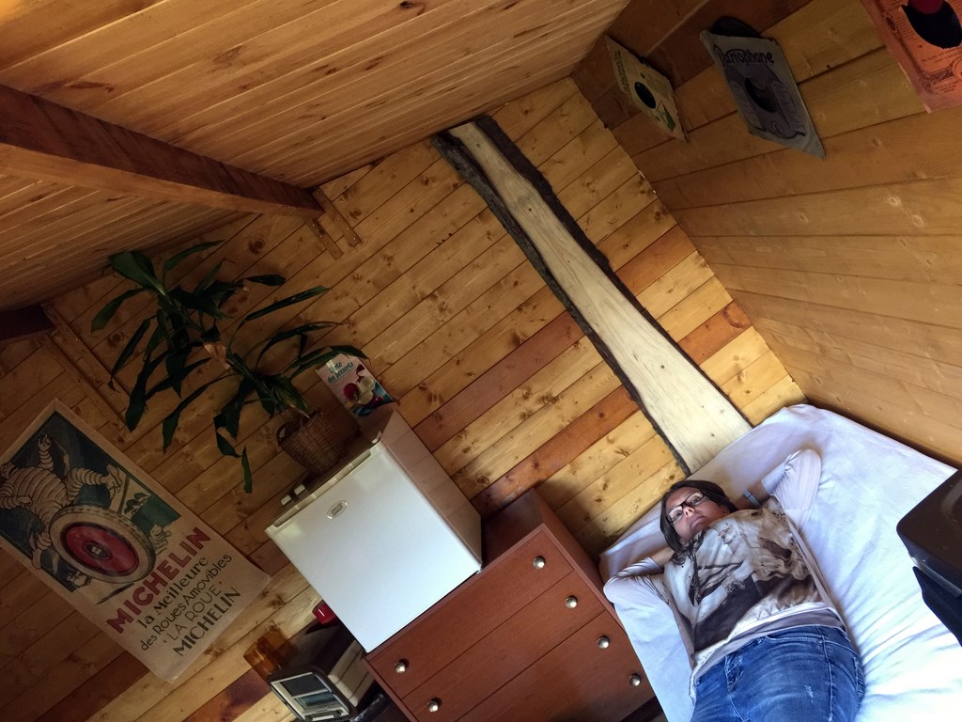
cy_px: 361
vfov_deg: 48.2
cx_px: 481
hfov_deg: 61.7
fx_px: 806
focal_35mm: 29
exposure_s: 1/17
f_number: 2.2
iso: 100
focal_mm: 4.15
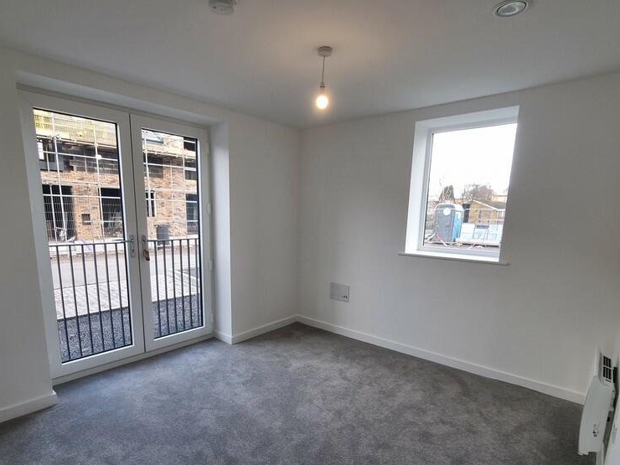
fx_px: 322
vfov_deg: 70.7
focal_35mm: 18
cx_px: 284
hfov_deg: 87.6
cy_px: 282
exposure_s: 1/50
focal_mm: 2.2
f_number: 2.2
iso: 50
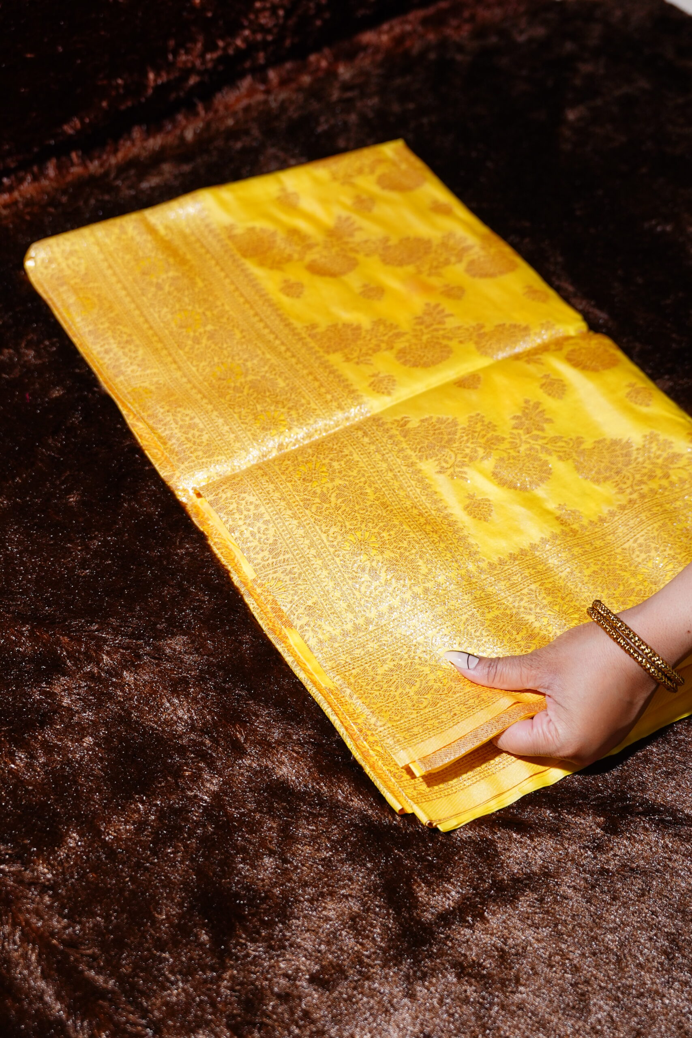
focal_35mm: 43
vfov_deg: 45.4
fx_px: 1240
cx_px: 346
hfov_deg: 31.2
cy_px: 519
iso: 320
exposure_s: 1/200
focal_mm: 29.1
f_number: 2.8
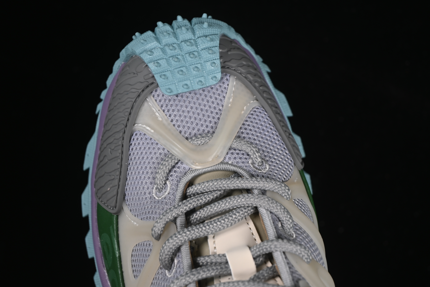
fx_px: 896
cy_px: 144
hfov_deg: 27.0
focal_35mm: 75
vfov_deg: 18.2
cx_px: 215
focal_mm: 50
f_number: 7.1
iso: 160
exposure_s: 1/60
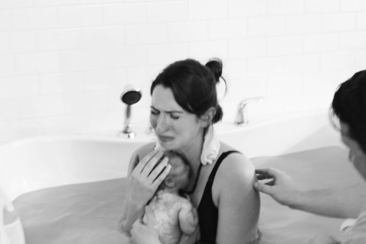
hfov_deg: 29.4
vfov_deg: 20.0
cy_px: 130
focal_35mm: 68
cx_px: 248
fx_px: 691
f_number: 4
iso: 6400
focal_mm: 50
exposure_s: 1/15
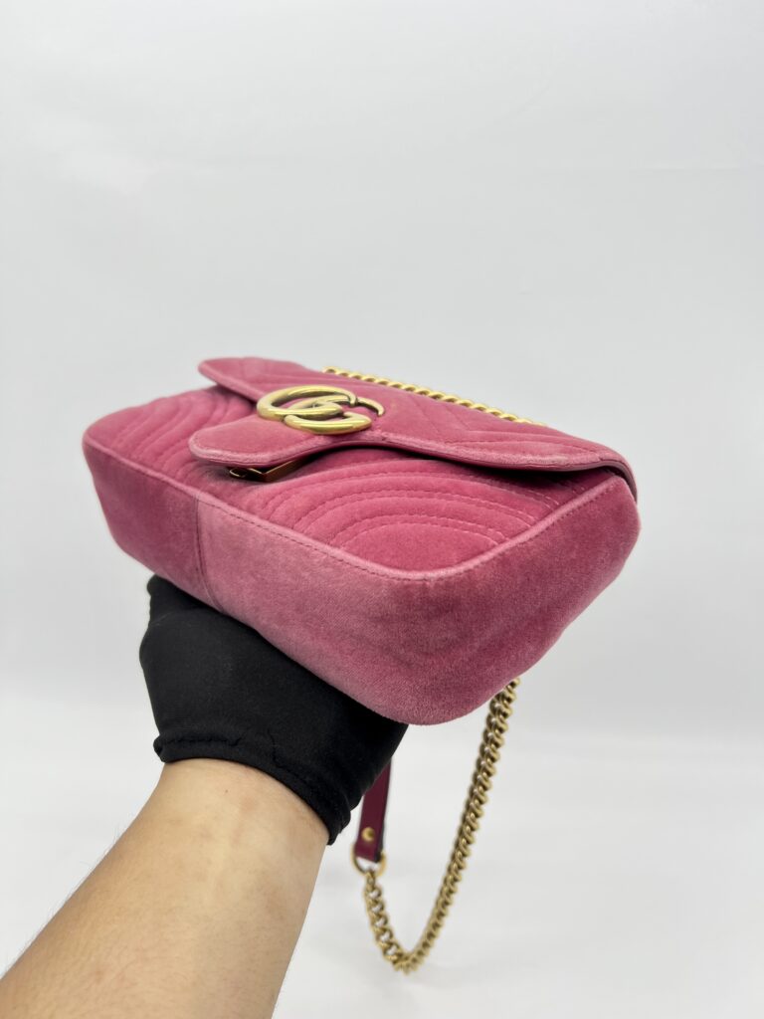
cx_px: 382
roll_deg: +0.9
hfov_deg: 53.1
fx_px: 765
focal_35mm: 26
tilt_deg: -22.8
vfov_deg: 67.3
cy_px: 510
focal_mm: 5.7
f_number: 1.5
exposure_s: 1/112
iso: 32
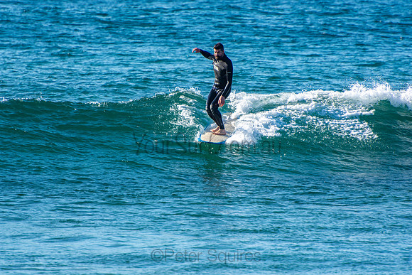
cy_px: 138
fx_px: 6868
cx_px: 206
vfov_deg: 2.3
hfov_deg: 3.4
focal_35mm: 600
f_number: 5.6
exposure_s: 1/1250
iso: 360
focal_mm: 400
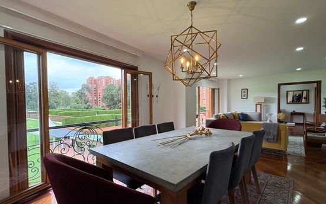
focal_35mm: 18
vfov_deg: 65.0
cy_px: 109
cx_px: 159
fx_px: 160
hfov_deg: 91.1
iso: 100
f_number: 2.2
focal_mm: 2.22
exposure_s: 1/120
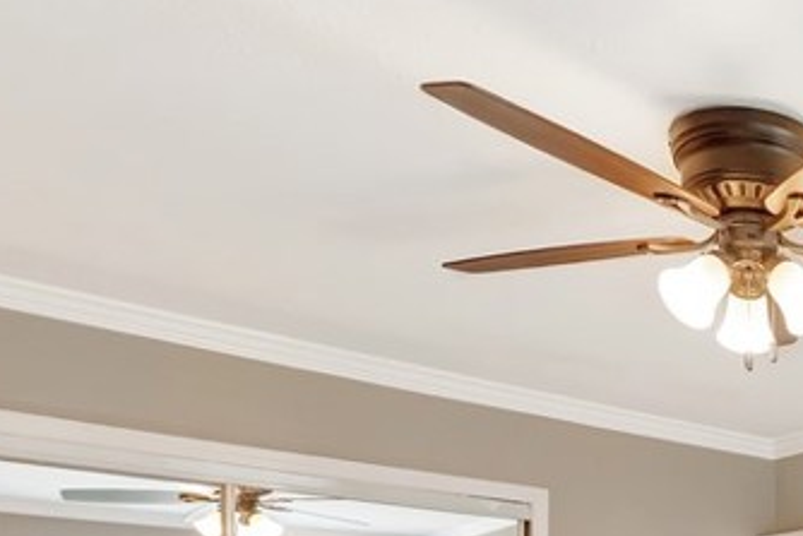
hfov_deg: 35.5
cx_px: 914
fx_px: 1026
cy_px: 643
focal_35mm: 46
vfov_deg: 26.1
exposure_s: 1/320
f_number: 2.8
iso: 800
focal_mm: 10
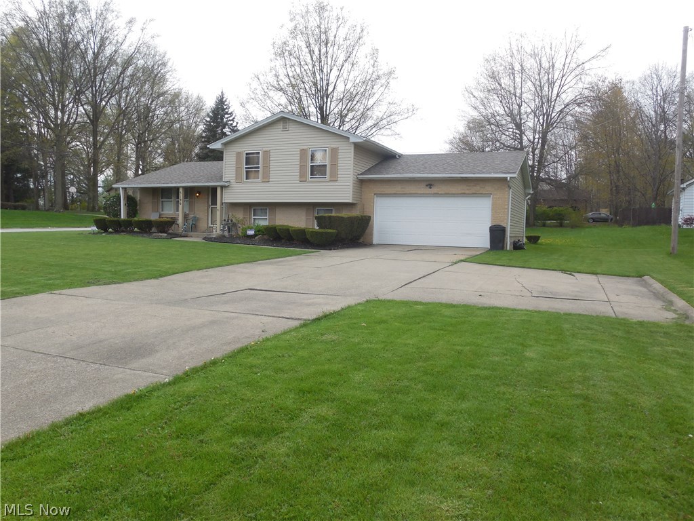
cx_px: 347
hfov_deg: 67.3
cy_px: 260
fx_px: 521
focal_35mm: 26
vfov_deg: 53.1
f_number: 3.5
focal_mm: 4.6
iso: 125
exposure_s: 1/320
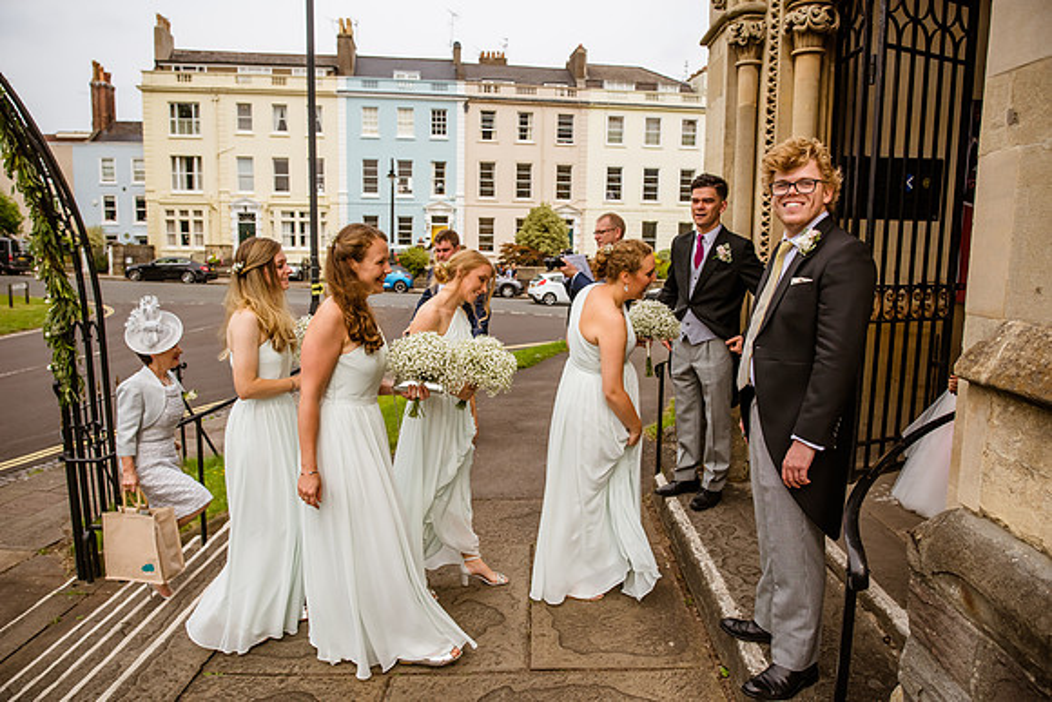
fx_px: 701
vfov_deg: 53.2
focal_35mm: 24
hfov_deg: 73.7
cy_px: 351
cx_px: 526
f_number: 4.5
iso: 220
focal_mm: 24
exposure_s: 1/1600
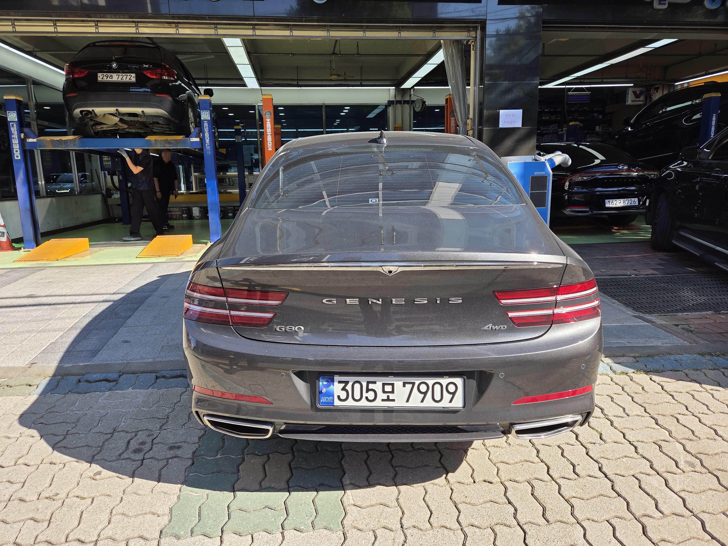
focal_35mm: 23
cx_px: 364
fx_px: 484
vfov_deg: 58.9
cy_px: 273
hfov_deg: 73.9
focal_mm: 5.4
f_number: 1.8
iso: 80
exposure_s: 1/1597
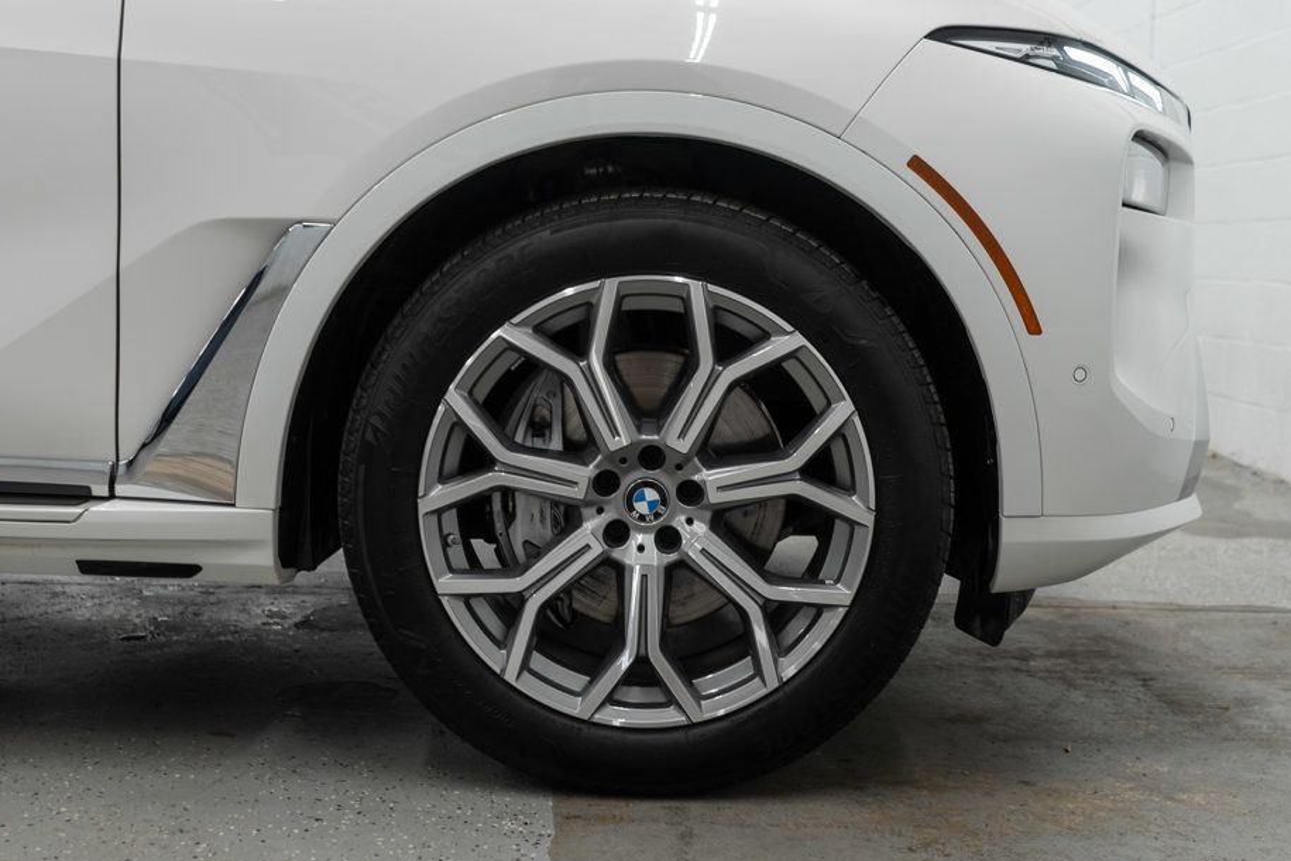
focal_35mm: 47
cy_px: 437
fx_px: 1685
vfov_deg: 28.6
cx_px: 643
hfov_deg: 41.9
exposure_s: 1/50
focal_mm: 28
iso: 200
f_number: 3.2
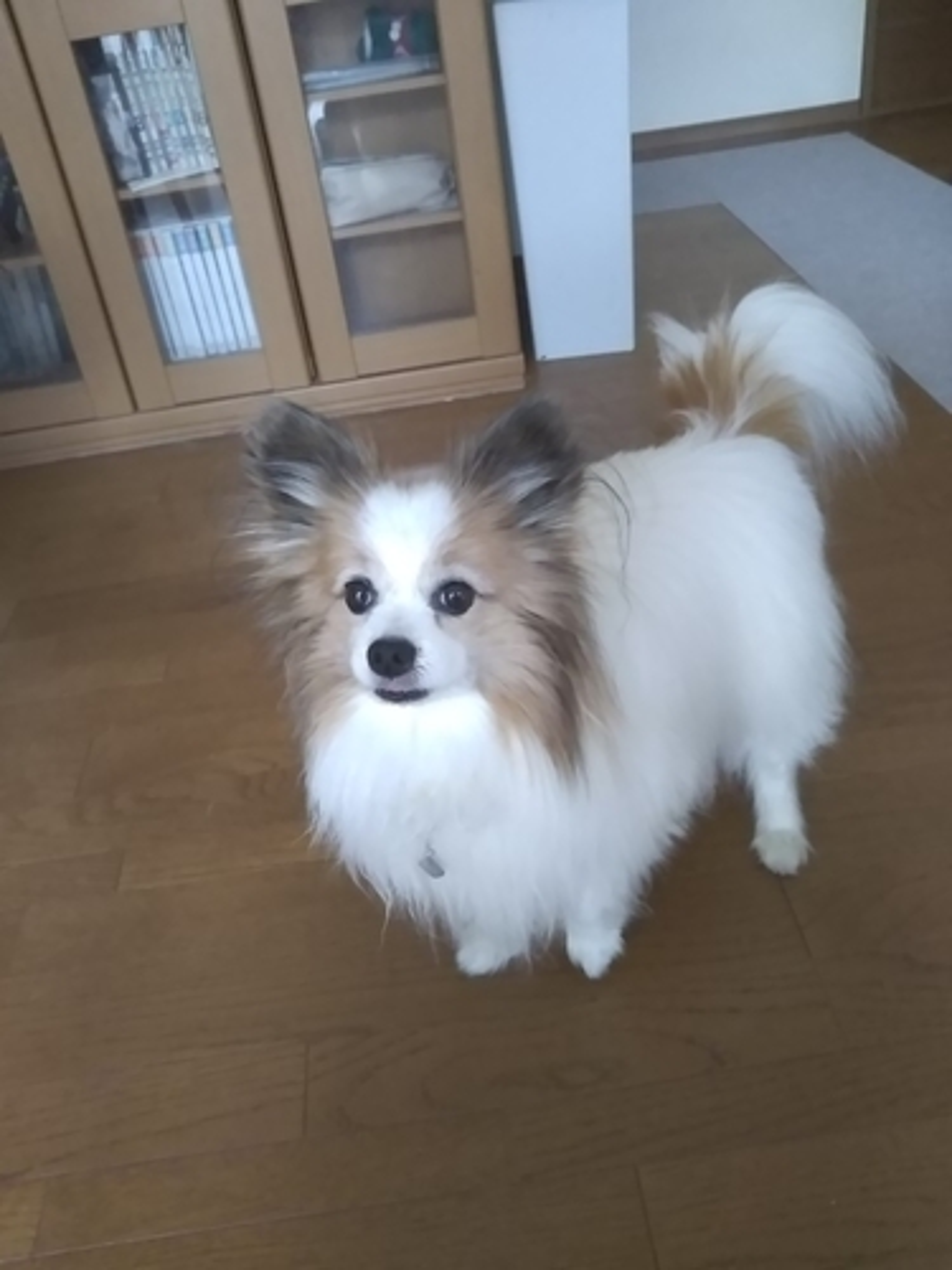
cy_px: 635
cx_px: 476
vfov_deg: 60.0
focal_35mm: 30
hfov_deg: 46.8
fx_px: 1100
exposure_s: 1/20
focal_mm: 4
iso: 640
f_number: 2.2
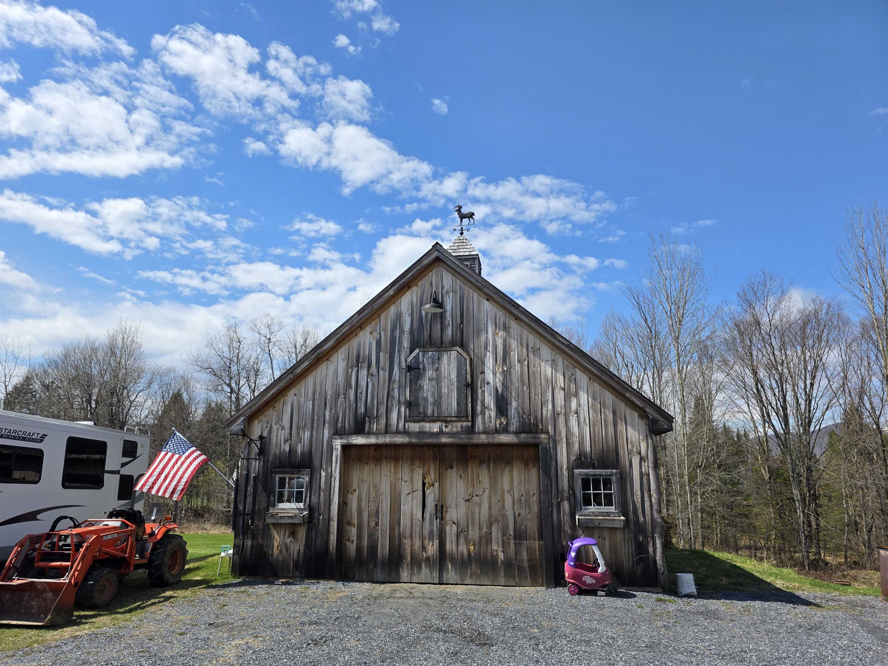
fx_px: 590
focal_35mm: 23
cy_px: 333
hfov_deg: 73.9
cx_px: 444
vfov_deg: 58.9
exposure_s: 1/5778
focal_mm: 6.3
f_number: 1.7
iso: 80
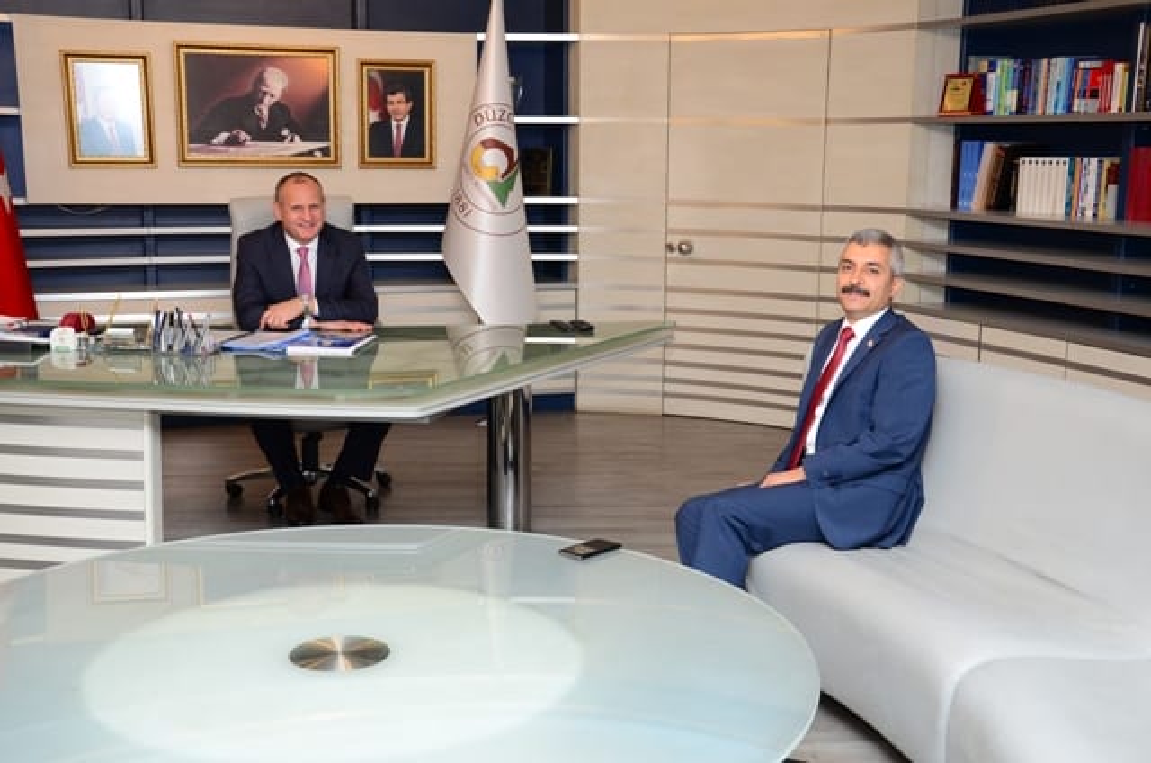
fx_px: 1436
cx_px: 576
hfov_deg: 43.7
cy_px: 382
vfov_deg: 29.7
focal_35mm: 45
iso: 1000
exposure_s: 1/60
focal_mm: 30
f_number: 7.1
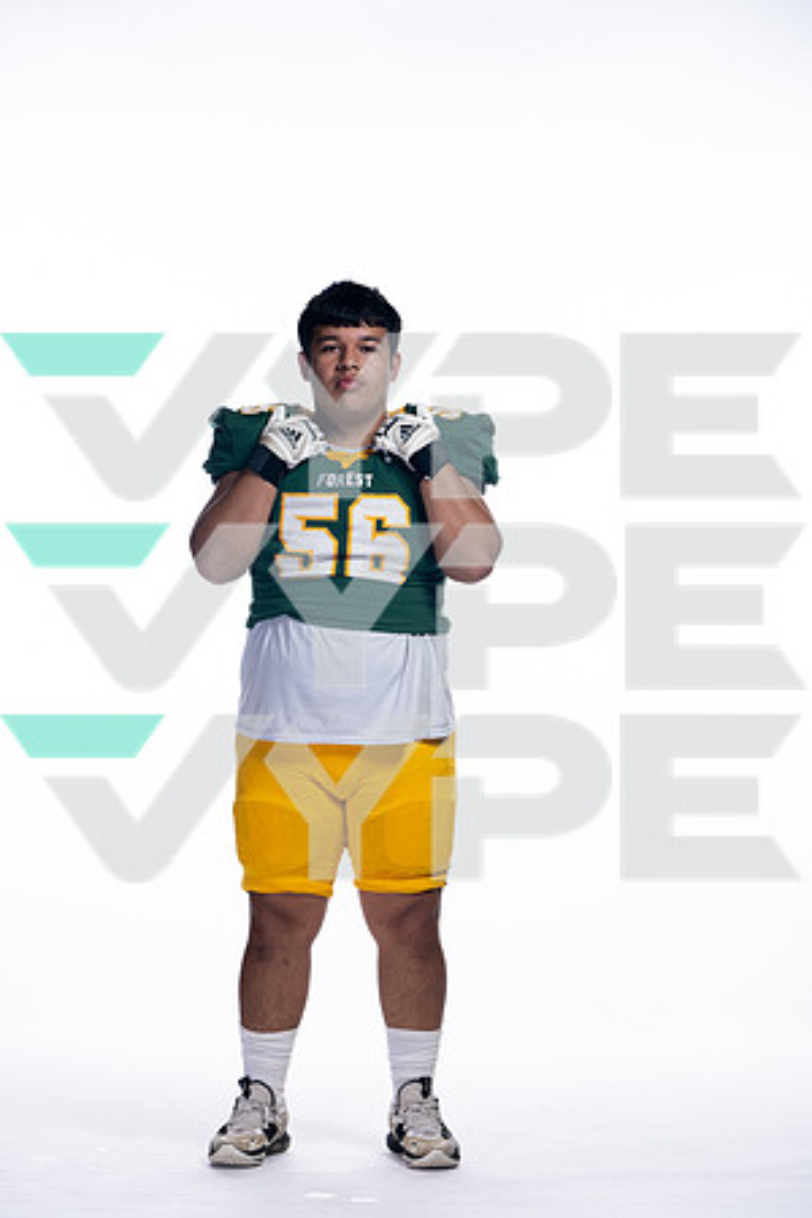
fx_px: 3721
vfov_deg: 18.6
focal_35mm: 110
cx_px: 406
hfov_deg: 12.5
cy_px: 609
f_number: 6.3
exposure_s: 1/250
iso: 400
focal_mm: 110
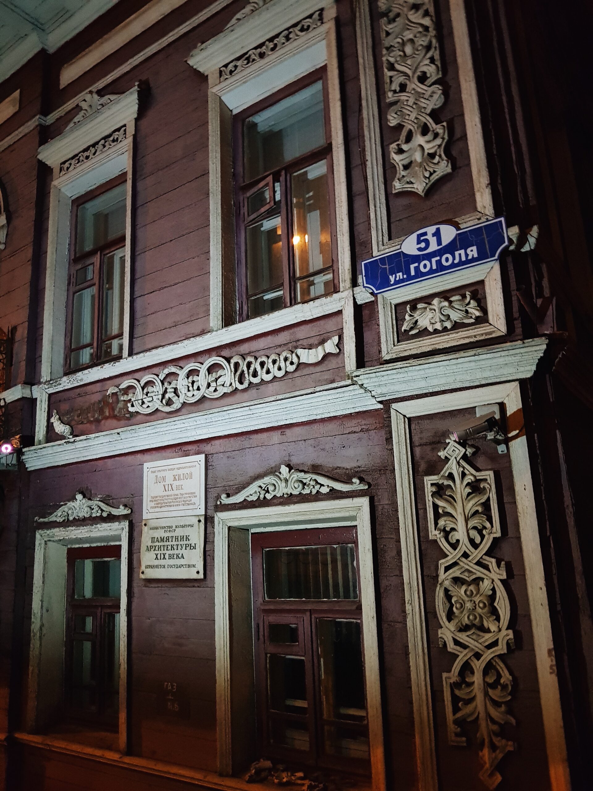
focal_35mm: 26
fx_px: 594
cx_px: 296
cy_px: 396
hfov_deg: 53.1
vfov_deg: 67.3
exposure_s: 1/10
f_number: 1.7
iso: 500
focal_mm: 4.3
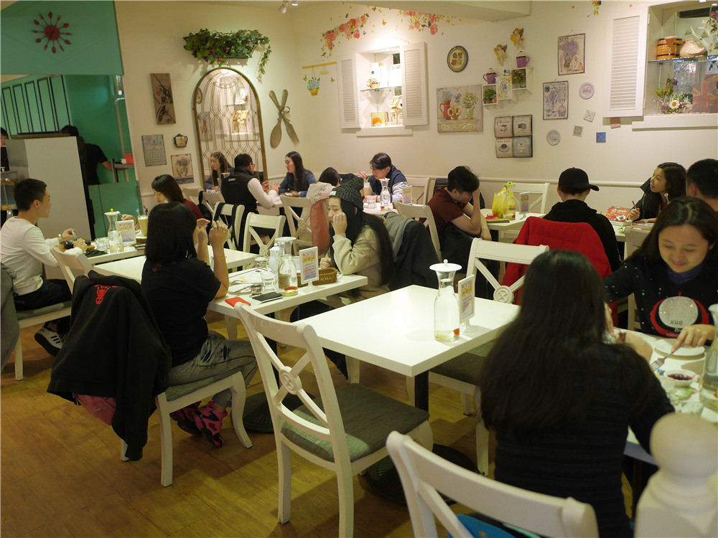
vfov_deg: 46.8
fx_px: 622
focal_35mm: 30
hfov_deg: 60.0
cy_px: 269
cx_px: 359
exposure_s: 1/60
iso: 640
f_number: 1.7
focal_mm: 15
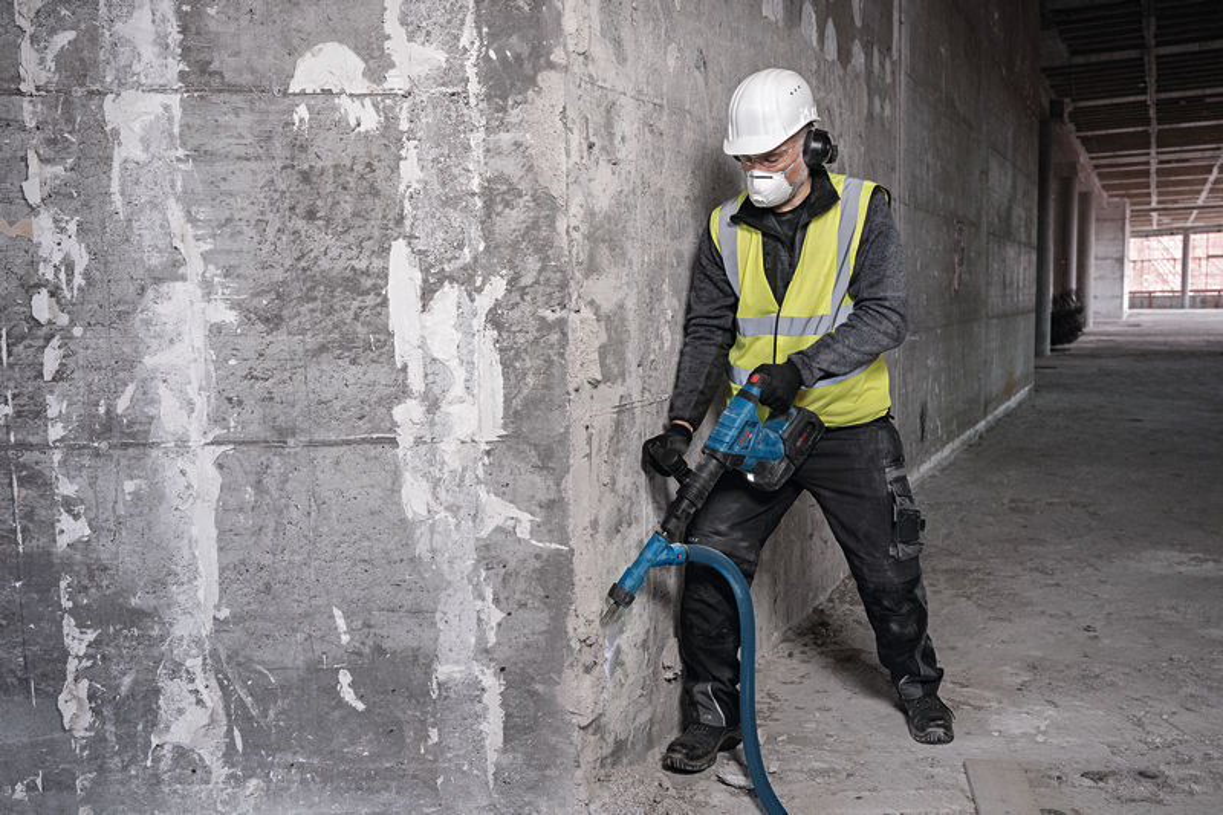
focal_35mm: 32
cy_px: 408
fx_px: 1087
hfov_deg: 58.7
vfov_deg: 41.1
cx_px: 612
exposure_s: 1/200
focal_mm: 32
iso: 3200
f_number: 5
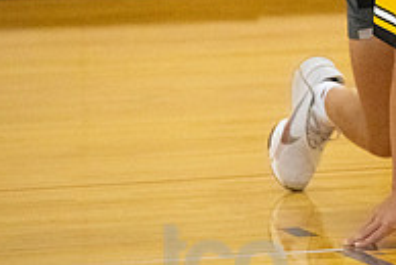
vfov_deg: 2.6
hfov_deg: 3.9
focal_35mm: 522
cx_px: 516
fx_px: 5751
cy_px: 11
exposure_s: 1/800
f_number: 4
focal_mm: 175
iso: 10000
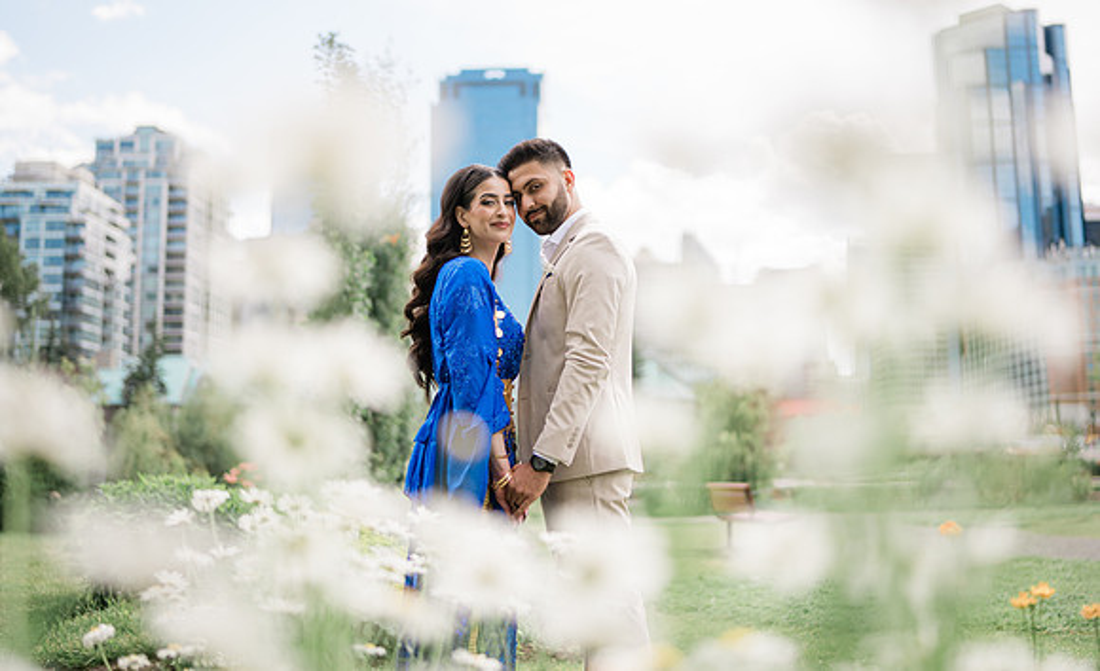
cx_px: 601
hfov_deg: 48.5
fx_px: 1218
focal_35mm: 41
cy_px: 271
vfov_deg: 30.7
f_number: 1.2
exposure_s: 1/4000
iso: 125
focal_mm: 35
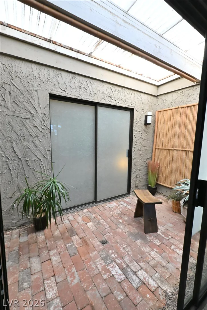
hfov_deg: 81.3
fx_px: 121
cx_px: 104
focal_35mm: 14
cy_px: 155
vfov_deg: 104.2
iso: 10000
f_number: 22
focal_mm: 14
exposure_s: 1/60
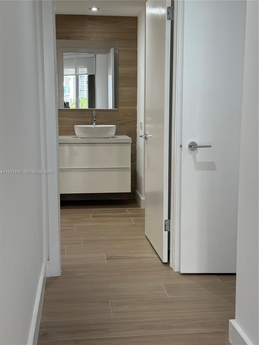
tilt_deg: -6.9
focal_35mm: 48
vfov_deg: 39.7
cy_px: 172
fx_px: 479
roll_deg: +1.2
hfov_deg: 30.3
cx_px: 130
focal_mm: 6.76
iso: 125
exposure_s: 1/231
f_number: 1.78
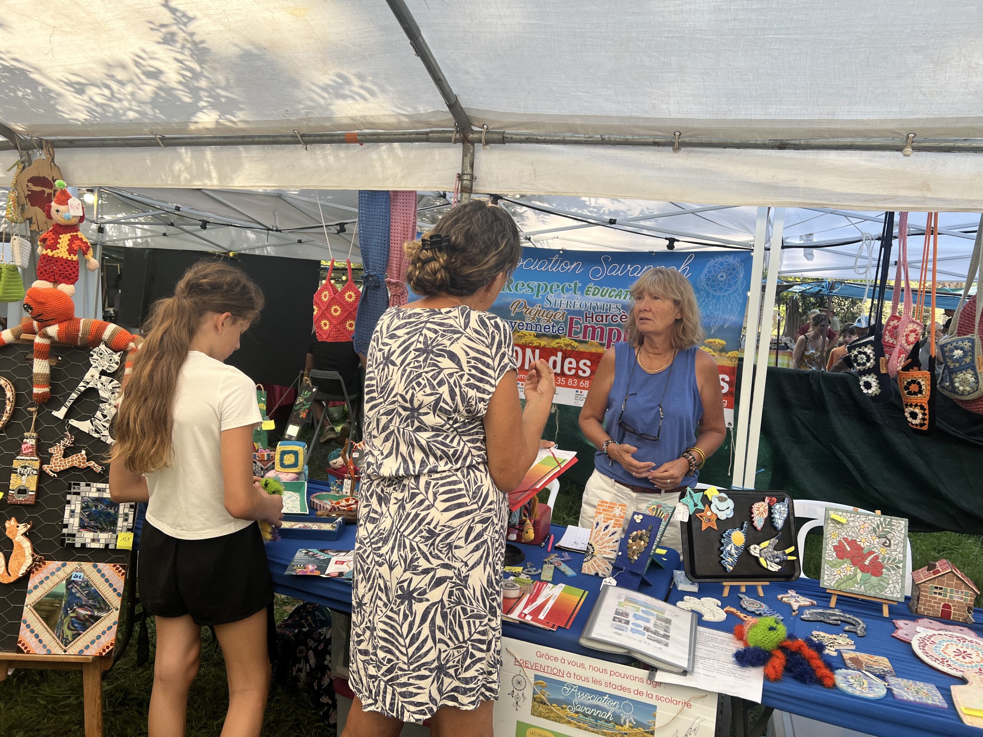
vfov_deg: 53.1
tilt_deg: -2.7
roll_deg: -3.9
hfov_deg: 67.3
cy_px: 368
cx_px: 492
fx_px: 738
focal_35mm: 26
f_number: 1.5
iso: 50
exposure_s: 1/427
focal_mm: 5.7
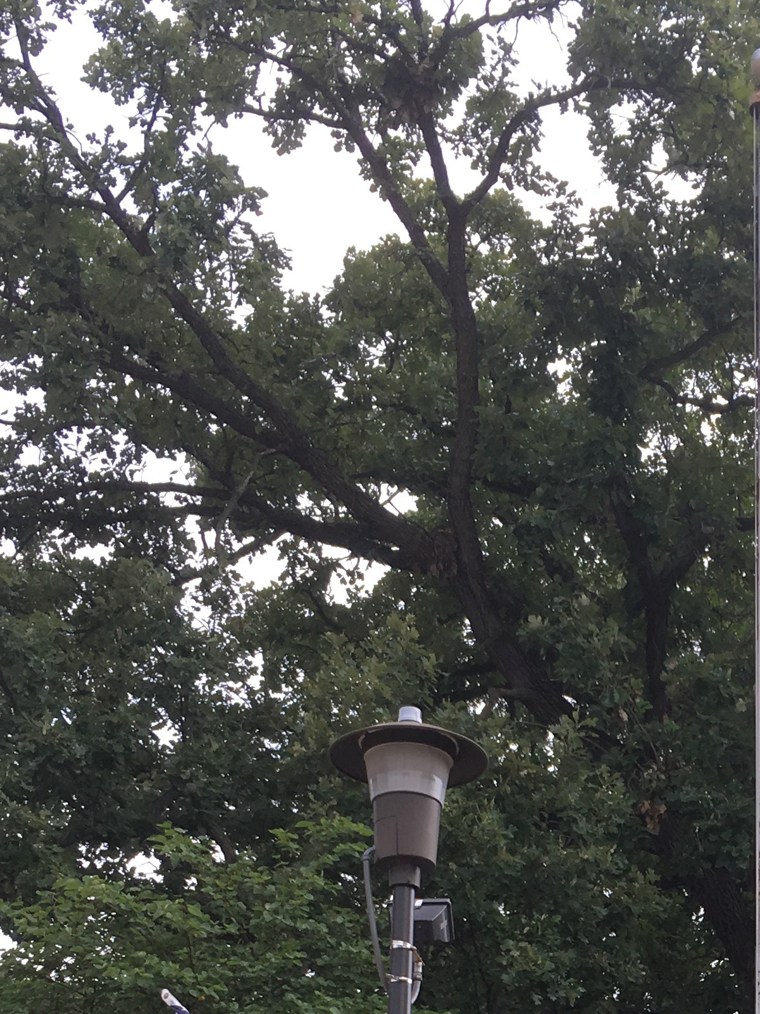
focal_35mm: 73
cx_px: 785
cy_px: 1125
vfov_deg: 24.8
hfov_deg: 19.5
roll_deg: -0.7
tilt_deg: +13.4
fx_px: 2138
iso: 25
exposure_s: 1/513
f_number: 2.2
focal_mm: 4.15
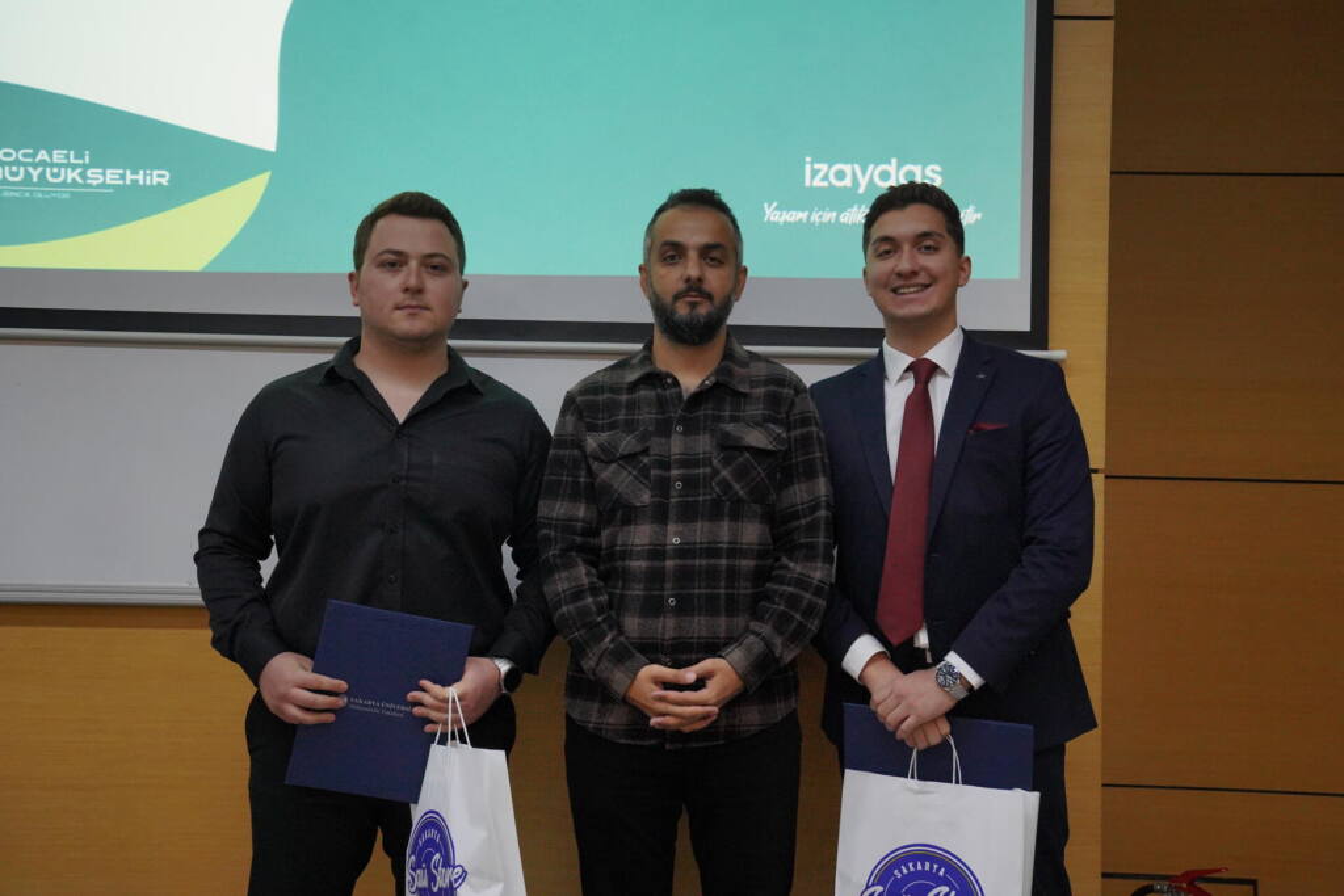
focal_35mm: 38
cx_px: 672
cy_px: 448
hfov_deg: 50.7
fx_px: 1419
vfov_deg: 35.1
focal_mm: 38
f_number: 5
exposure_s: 1/100
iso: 4000
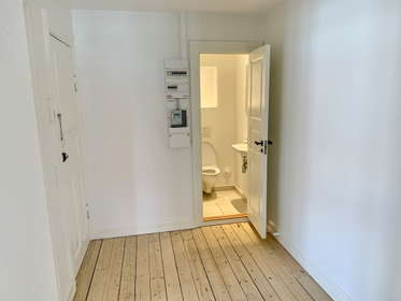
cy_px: 150
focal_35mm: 26
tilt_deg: -12.4
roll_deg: +1.5
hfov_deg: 67.3
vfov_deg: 53.1
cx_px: 200
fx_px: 301
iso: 100
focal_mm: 4.25
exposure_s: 1/84
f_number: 1.8
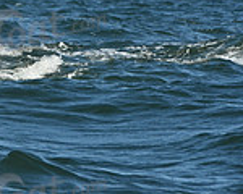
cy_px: -19
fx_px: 5214
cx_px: -204
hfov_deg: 2.7
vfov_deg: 2.1
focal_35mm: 725
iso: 320
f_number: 9
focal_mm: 200
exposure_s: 1/1600
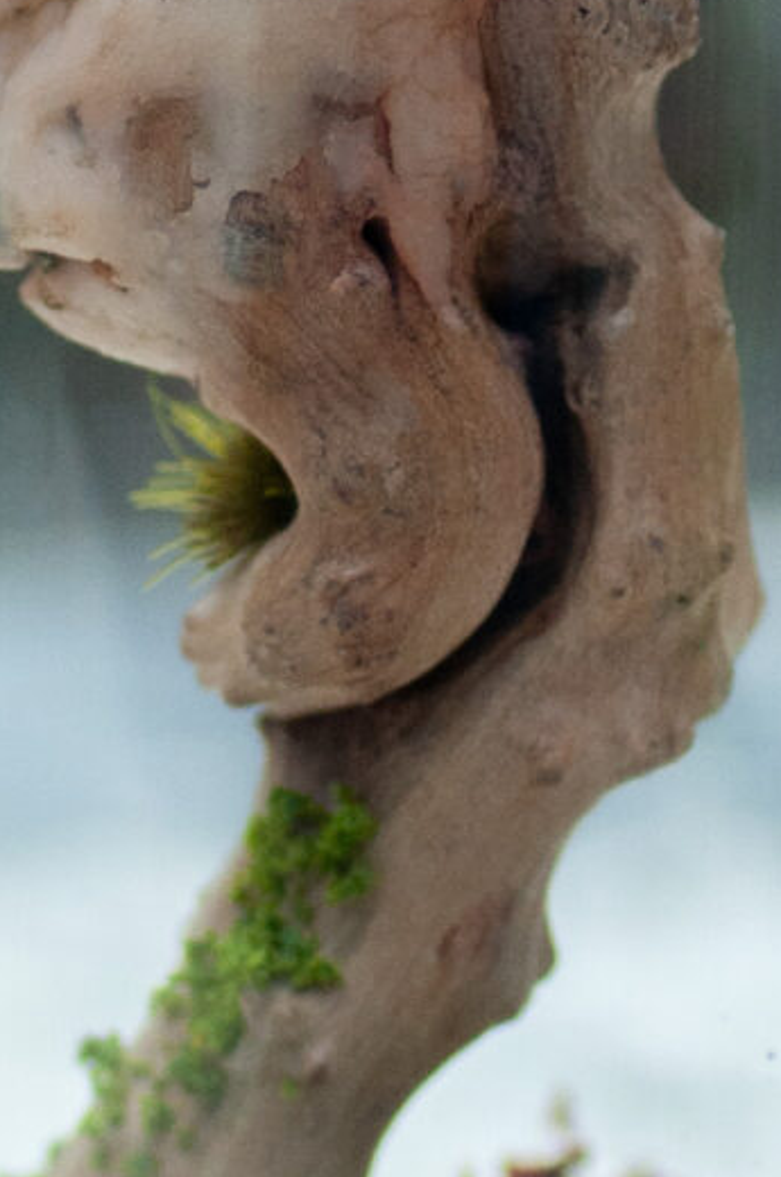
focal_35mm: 665
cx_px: 342
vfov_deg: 3.1
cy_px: 292
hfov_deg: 2.1
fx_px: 21711
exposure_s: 1/320
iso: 640
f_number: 5
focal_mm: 90
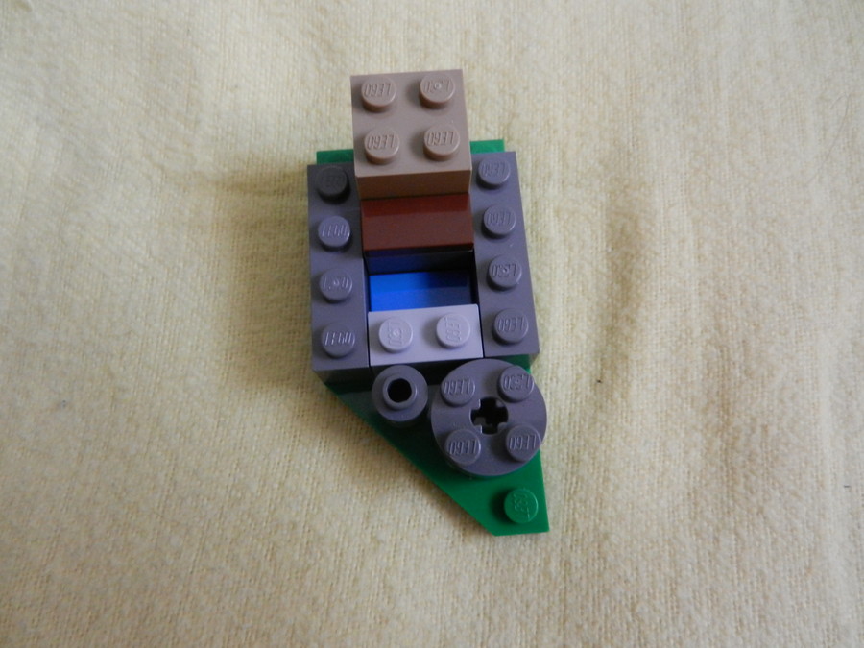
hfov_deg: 69.4
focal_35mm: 25
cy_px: 324
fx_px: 624
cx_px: 432
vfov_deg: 54.9
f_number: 3.5
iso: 640
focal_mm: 4.5
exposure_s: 1/40
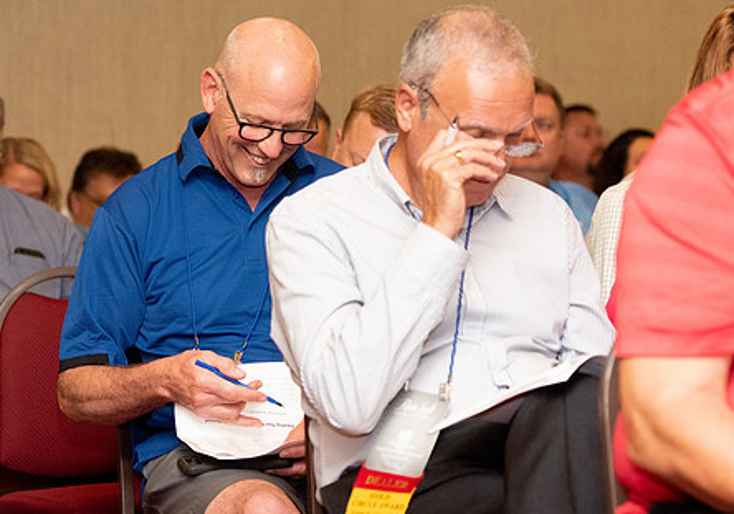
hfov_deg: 13.0
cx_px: 422
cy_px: 235
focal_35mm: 156
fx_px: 3231
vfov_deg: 9.1
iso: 6400
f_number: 4
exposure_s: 1/200
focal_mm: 105
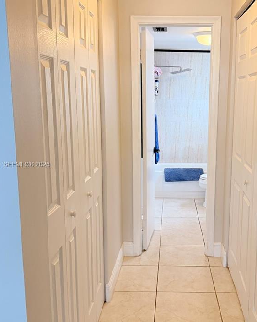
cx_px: 171
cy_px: 165
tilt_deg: -10.8
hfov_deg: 36.9
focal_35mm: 40
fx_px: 380
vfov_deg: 45.8
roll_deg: -0.9
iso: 200
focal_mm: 6.76
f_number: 1.78
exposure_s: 1/139
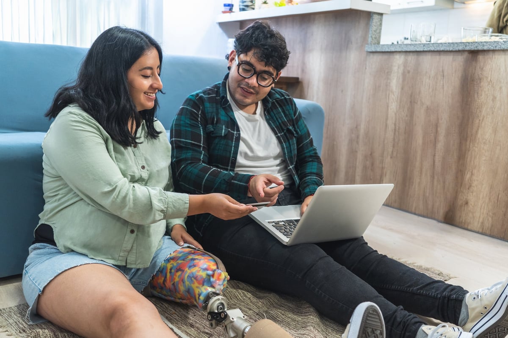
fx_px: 506
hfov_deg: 53.3
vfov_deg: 37.0
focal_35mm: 36
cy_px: 169
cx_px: 254
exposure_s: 1/160
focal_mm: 23.9
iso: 500
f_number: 2.8
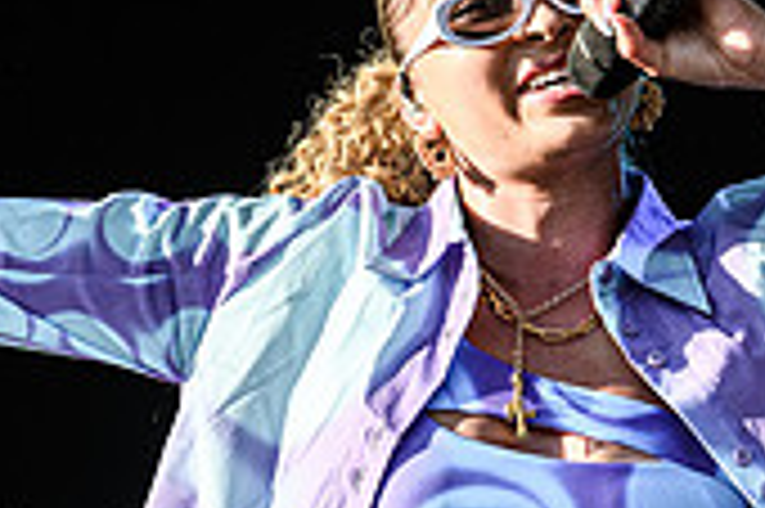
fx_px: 10169
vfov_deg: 2.9
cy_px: 393
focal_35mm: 479
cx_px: 436
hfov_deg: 4.3
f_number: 4.5
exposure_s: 1/2000
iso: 640
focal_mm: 140
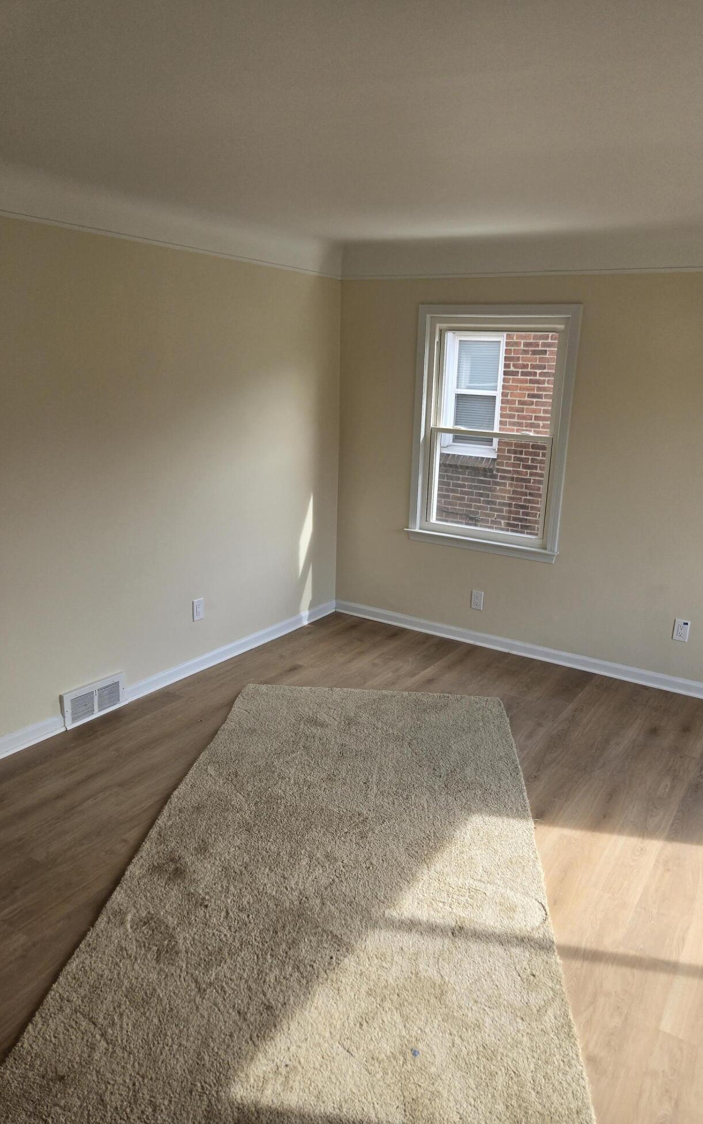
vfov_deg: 72.5
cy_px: 559
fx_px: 766
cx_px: 395
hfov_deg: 49.2
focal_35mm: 25
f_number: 1.8
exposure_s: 1/217
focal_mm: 5.4
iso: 25
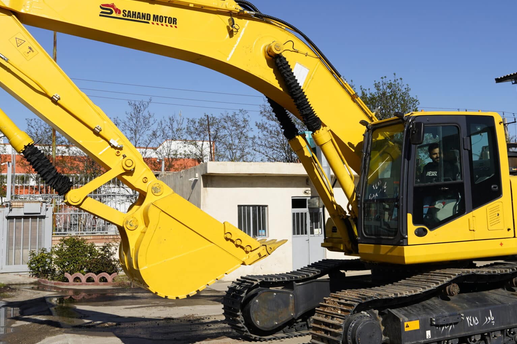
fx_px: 574
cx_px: 264
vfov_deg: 33.4
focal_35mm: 40
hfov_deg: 48.5
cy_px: 152
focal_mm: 24
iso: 125
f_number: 11
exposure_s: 1/250
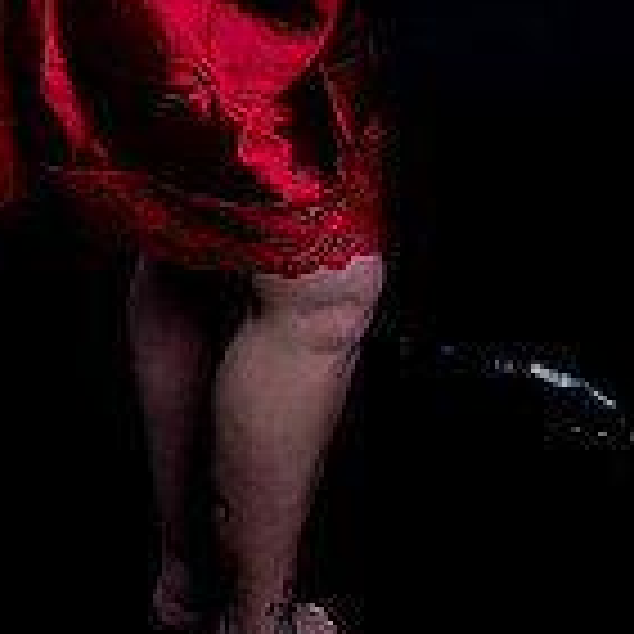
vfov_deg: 17.0
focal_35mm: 95
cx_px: 247
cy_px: -229
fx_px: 1969
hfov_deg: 18.3
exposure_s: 1/160
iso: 100
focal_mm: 35
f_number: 10
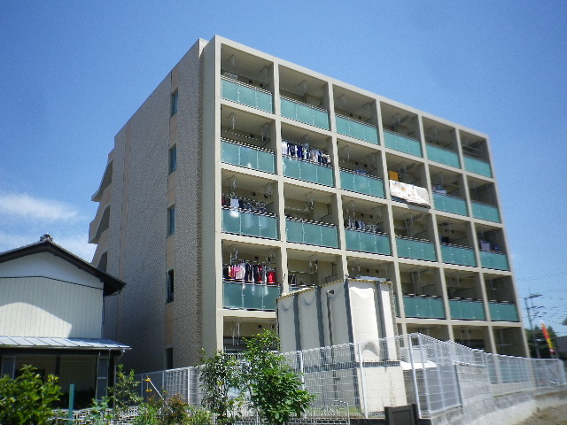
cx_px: 284
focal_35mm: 35
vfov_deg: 40.7
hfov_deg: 52.6
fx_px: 573
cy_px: 212
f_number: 3.9
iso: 80
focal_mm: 6.36
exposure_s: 1/500
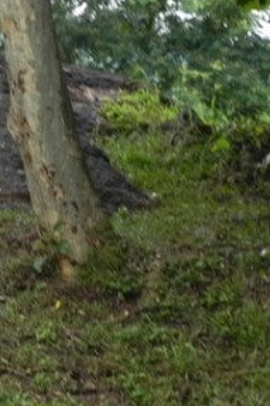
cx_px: -79
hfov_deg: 7.1
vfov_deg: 10.7
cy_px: 254
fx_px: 2162
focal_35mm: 192
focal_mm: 15.1
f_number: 5
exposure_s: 1/174
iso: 160
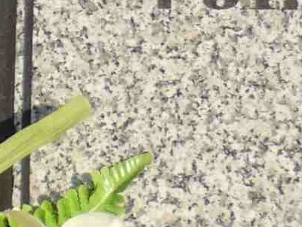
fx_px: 2068
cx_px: 210
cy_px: 66
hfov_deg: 8.3
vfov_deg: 6.3
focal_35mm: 237
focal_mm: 6.1
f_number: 5.6
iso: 80
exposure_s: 1/500
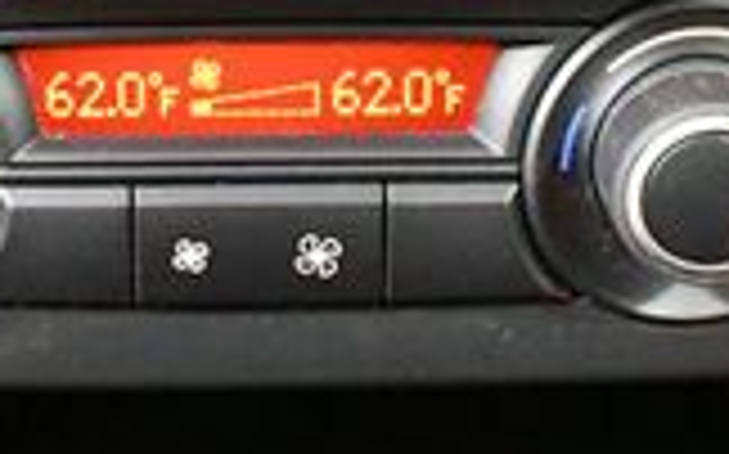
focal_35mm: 133
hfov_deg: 15.7
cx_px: 216
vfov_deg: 9.8
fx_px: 2641
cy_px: 94
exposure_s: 1/30
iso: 12800
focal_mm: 22
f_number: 3.8
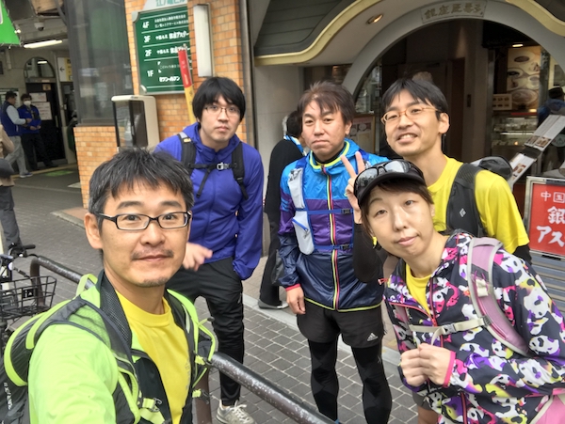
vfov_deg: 44.2
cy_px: 212
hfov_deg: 56.8
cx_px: 282
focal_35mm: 32
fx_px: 523
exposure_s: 1/197
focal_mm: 2.87
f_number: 2.2
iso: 25
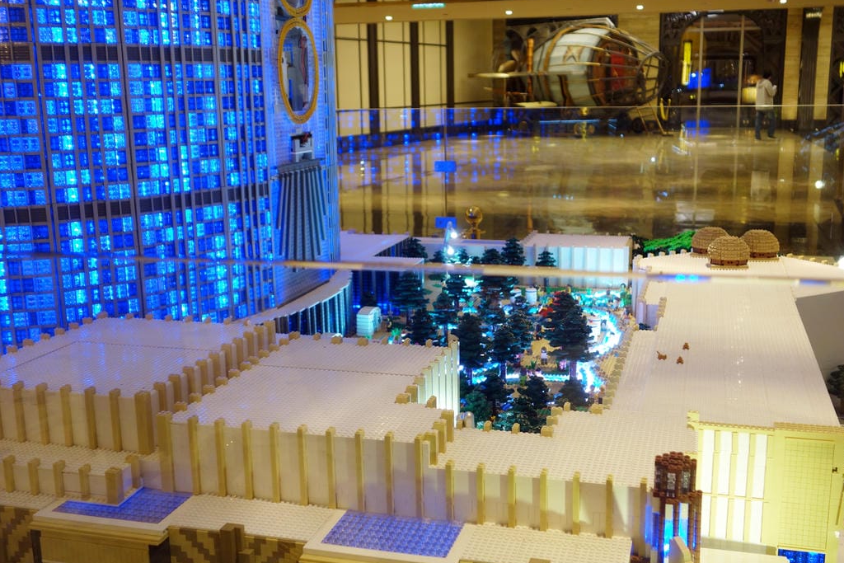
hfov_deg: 47.4
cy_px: 292
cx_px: 441
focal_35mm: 41
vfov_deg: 32.6
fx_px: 961
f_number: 2.8
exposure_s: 1/40
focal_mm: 12.94
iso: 250
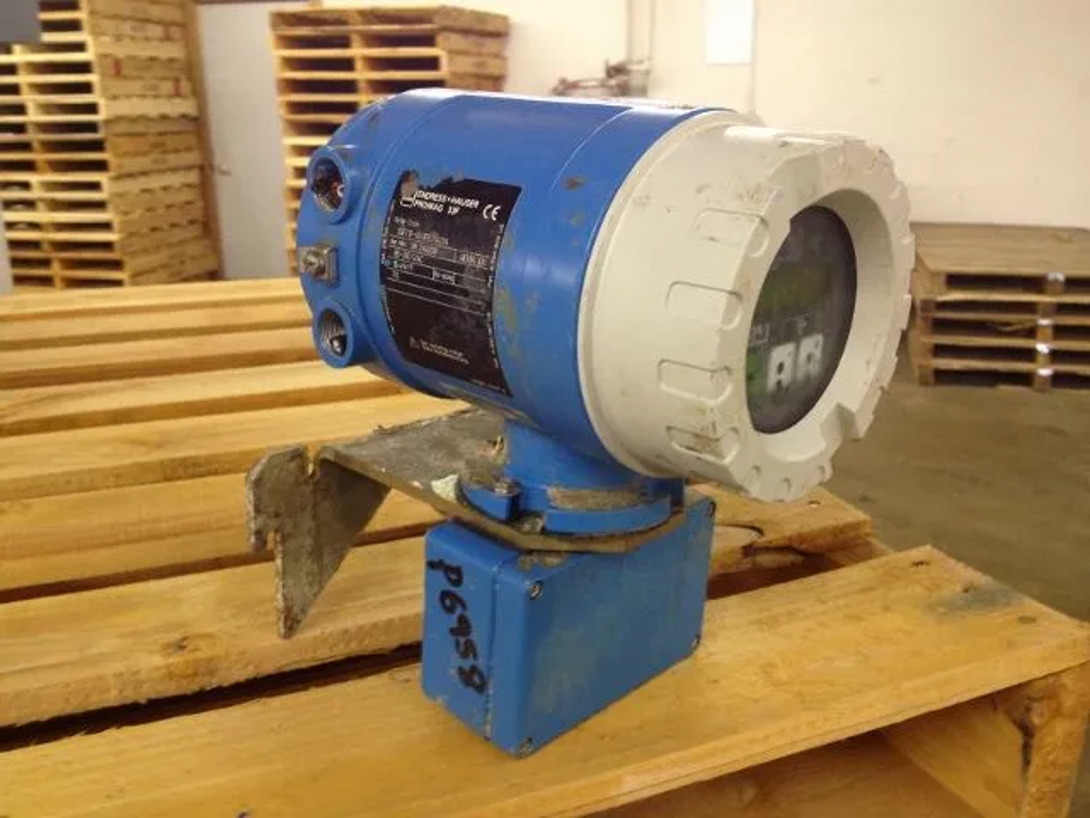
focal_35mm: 35
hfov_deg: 52.6
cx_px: 545
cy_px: 409
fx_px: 1102
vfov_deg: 40.7
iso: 125
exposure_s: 1/20
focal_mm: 4.28
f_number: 2.4
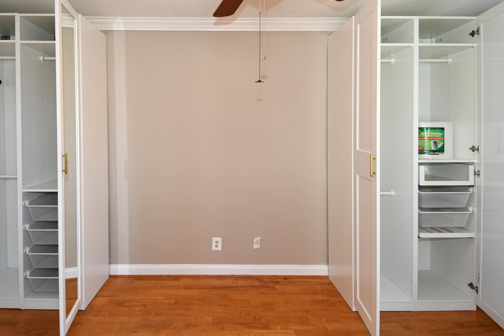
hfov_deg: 77.8
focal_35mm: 22
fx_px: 308
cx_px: 205
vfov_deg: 57.1
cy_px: 148
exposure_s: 1/60
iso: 280
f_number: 4
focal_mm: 12
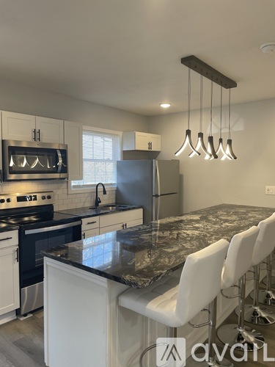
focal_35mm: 26
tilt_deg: -1.9
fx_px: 275
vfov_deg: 67.3
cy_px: 184
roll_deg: +1.4
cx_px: 138
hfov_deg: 53.1
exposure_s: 1/60
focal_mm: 4.2
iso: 64
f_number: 1.6
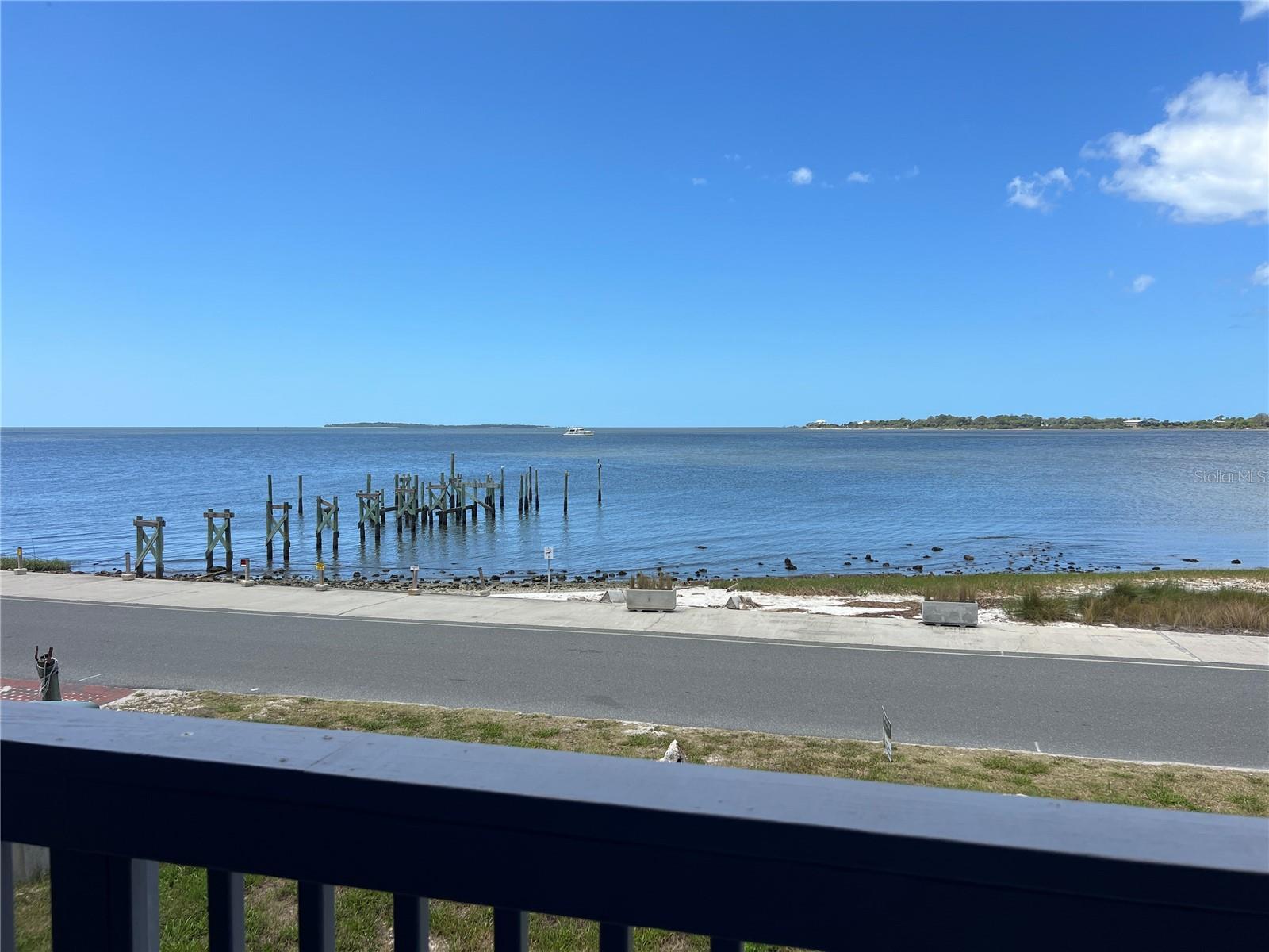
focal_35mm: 26
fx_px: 953
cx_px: 634
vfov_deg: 53.1
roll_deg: +0.4
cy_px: 476
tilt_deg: -3.4
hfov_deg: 67.3
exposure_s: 1/5076
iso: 50
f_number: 1.5
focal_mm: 5.7
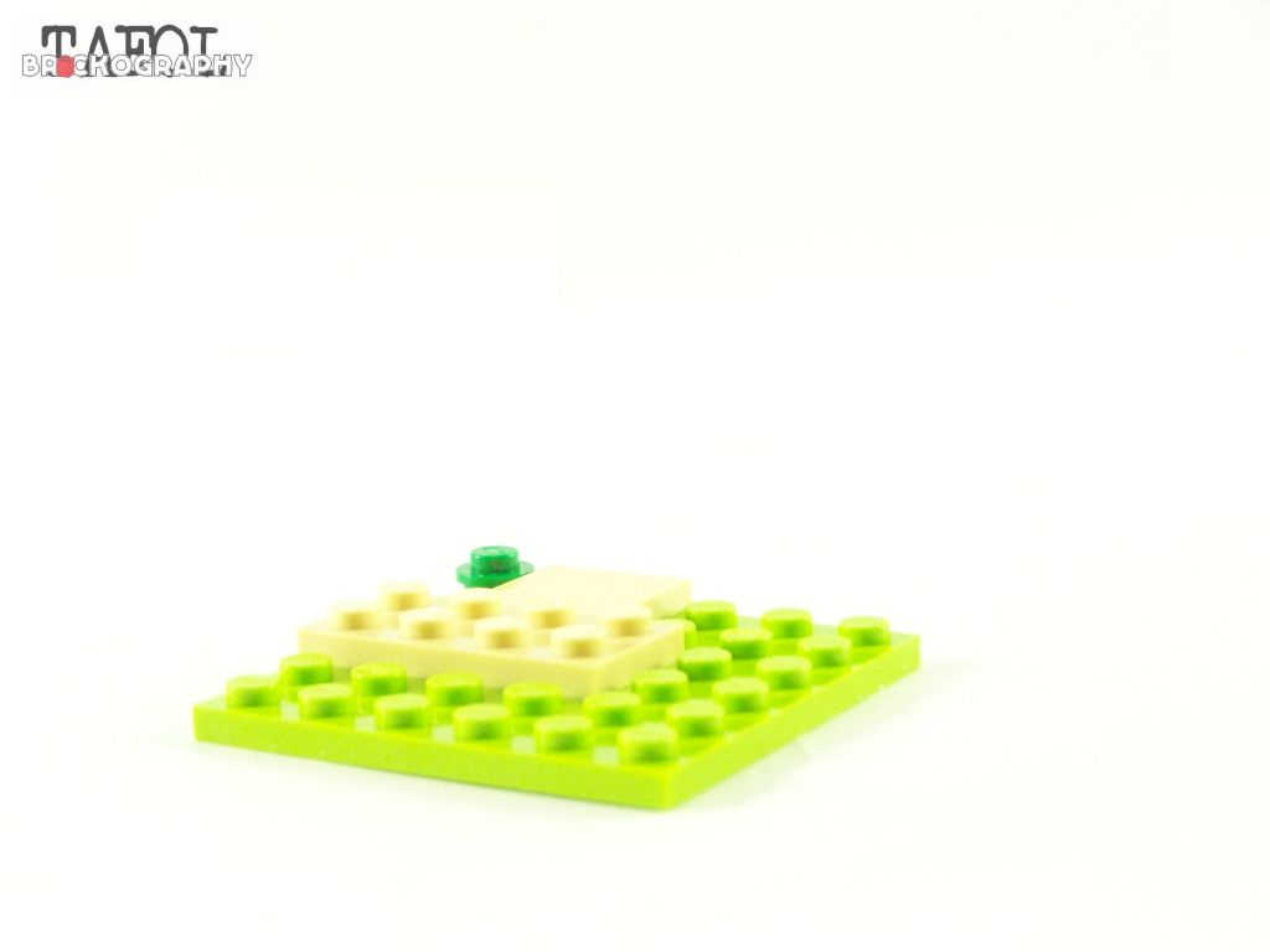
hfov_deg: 23.8
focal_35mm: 82
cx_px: 635
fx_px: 3008
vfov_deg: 18.0
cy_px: 476
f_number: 3.6
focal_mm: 13.7
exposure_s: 1/60
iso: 400
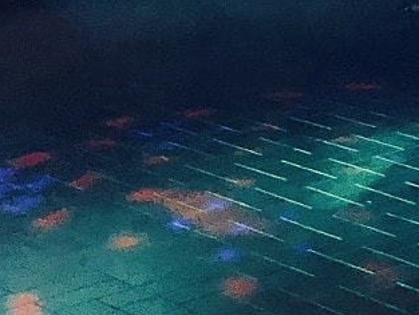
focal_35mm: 143
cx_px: 980
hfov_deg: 11.6
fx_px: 1732
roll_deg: +0.0
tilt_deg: -4.8
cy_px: -131
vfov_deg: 10.1
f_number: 1.8
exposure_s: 1/4
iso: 160
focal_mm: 3.99
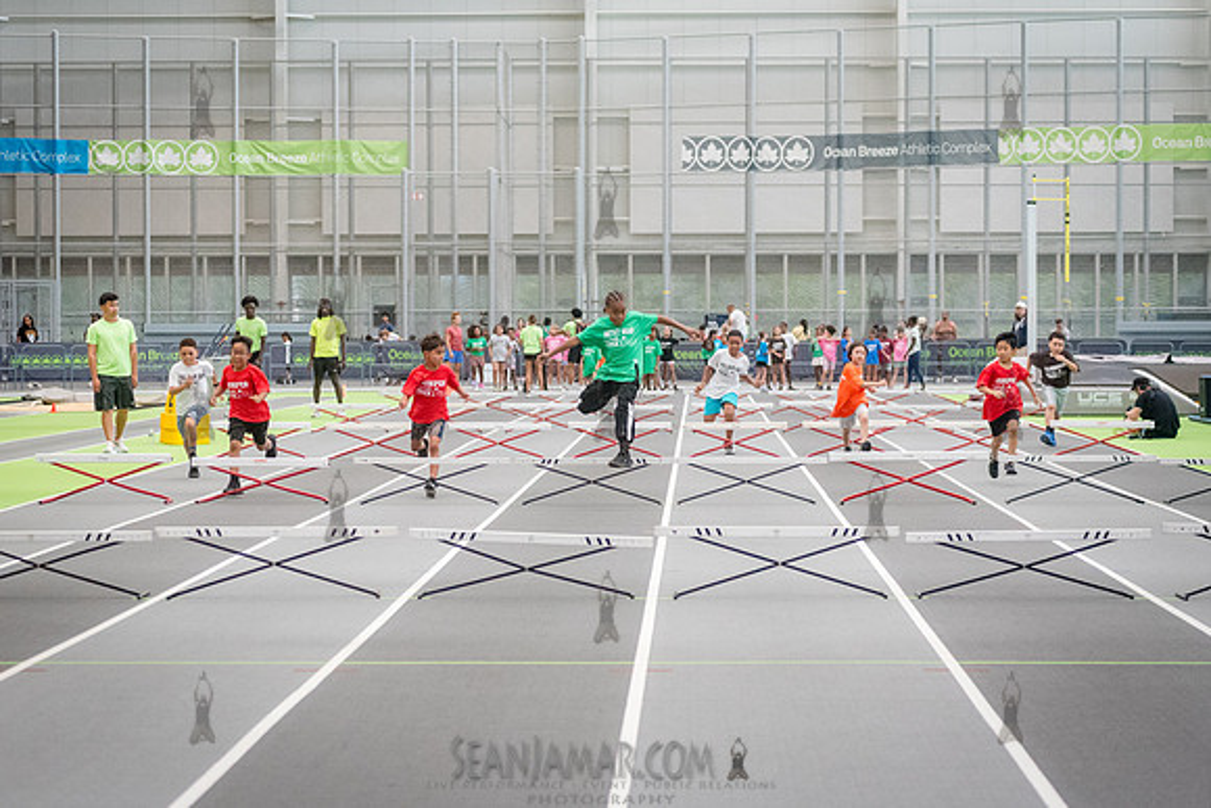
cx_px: 618
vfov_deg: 14.9
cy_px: 452
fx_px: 3084
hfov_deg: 22.2
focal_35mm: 92
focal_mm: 80
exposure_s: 1/1250
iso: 6400
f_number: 4
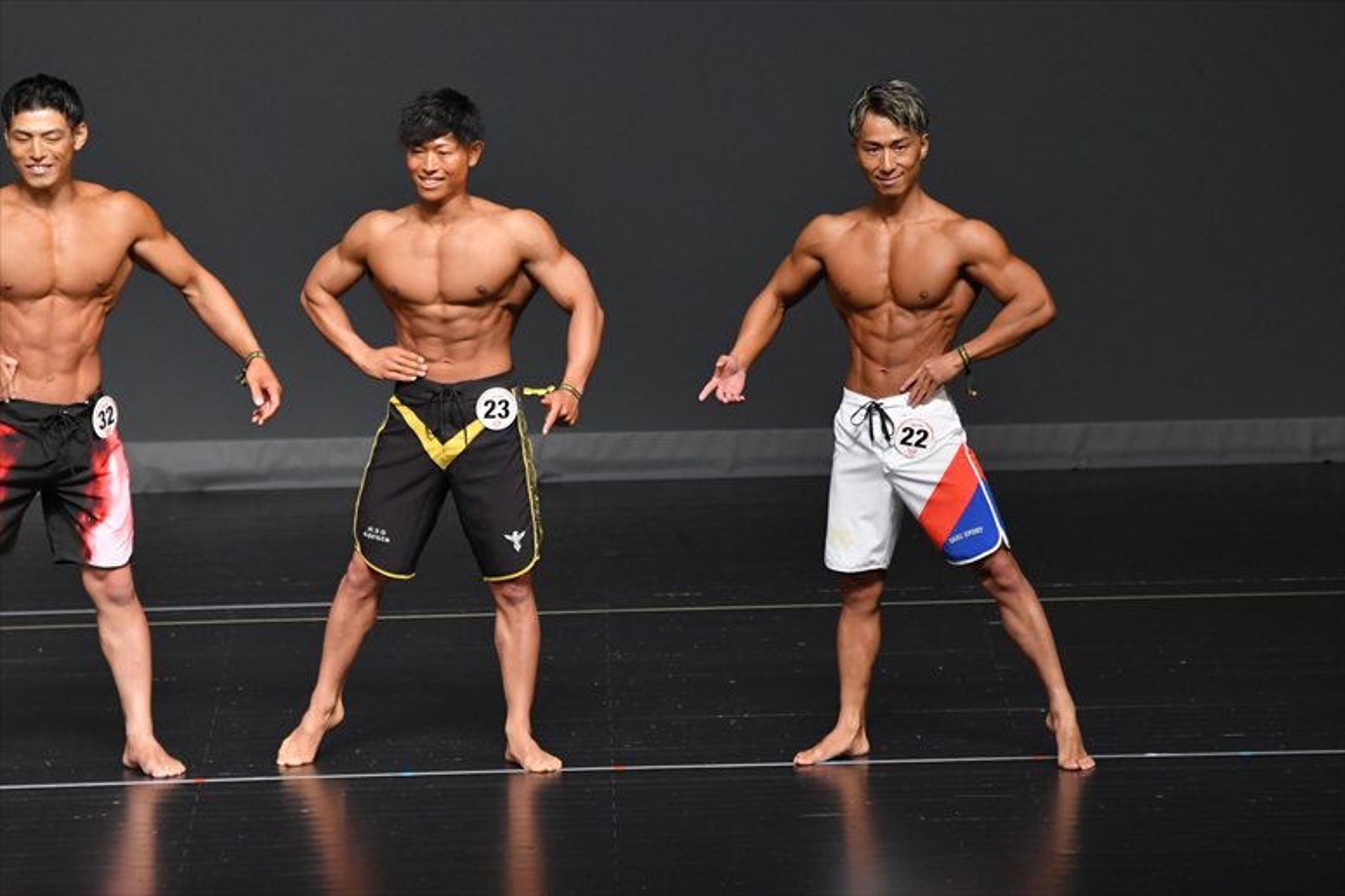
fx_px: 11763
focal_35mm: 315
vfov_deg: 4.4
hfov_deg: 6.5
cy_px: 448
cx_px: 672
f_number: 5.6
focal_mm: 210
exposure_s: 1/400
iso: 2500
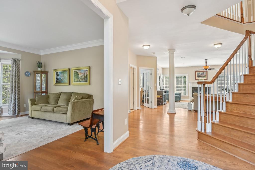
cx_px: 128
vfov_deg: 73.8
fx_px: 113
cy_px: 85
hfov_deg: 96.7
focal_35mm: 16
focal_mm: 16
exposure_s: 1/13
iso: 400
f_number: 8
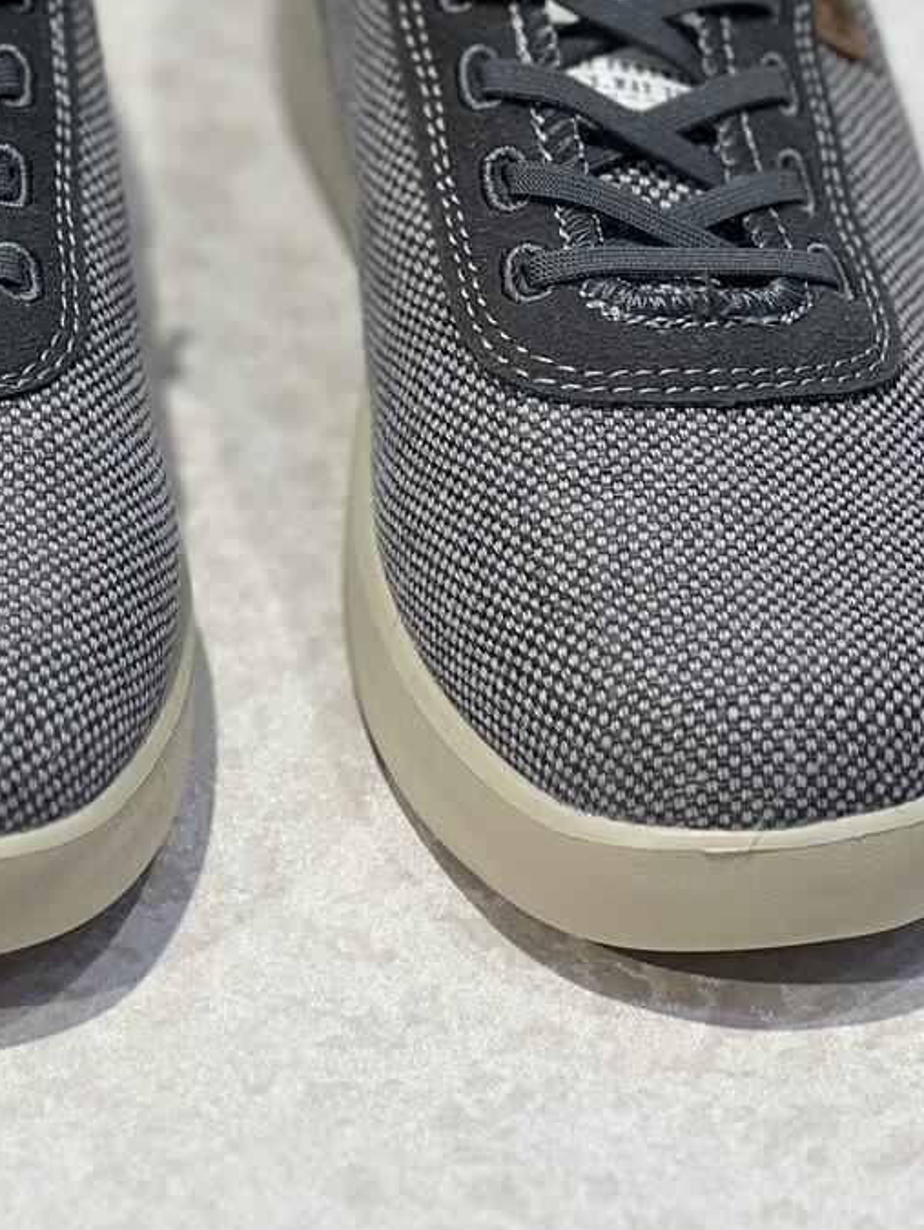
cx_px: 202
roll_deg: -1.3
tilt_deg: -33.2
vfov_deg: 12.9
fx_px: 5405
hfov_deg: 9.7
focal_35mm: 152
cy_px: 311
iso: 80
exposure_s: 1/100
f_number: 2.8
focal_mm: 9
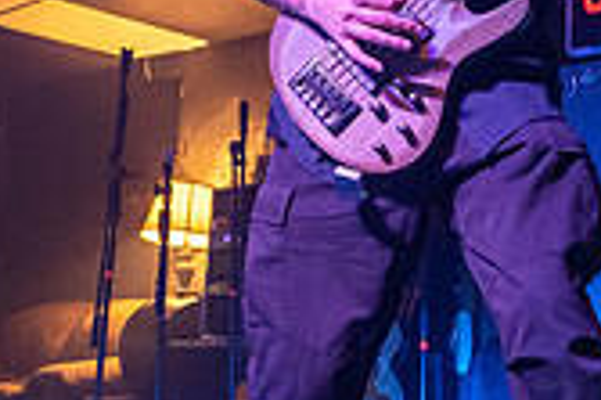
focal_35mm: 59
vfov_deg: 22.9
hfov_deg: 33.5
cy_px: 147
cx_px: 431
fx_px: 984
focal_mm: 14
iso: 3200
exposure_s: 1/250
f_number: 2.8
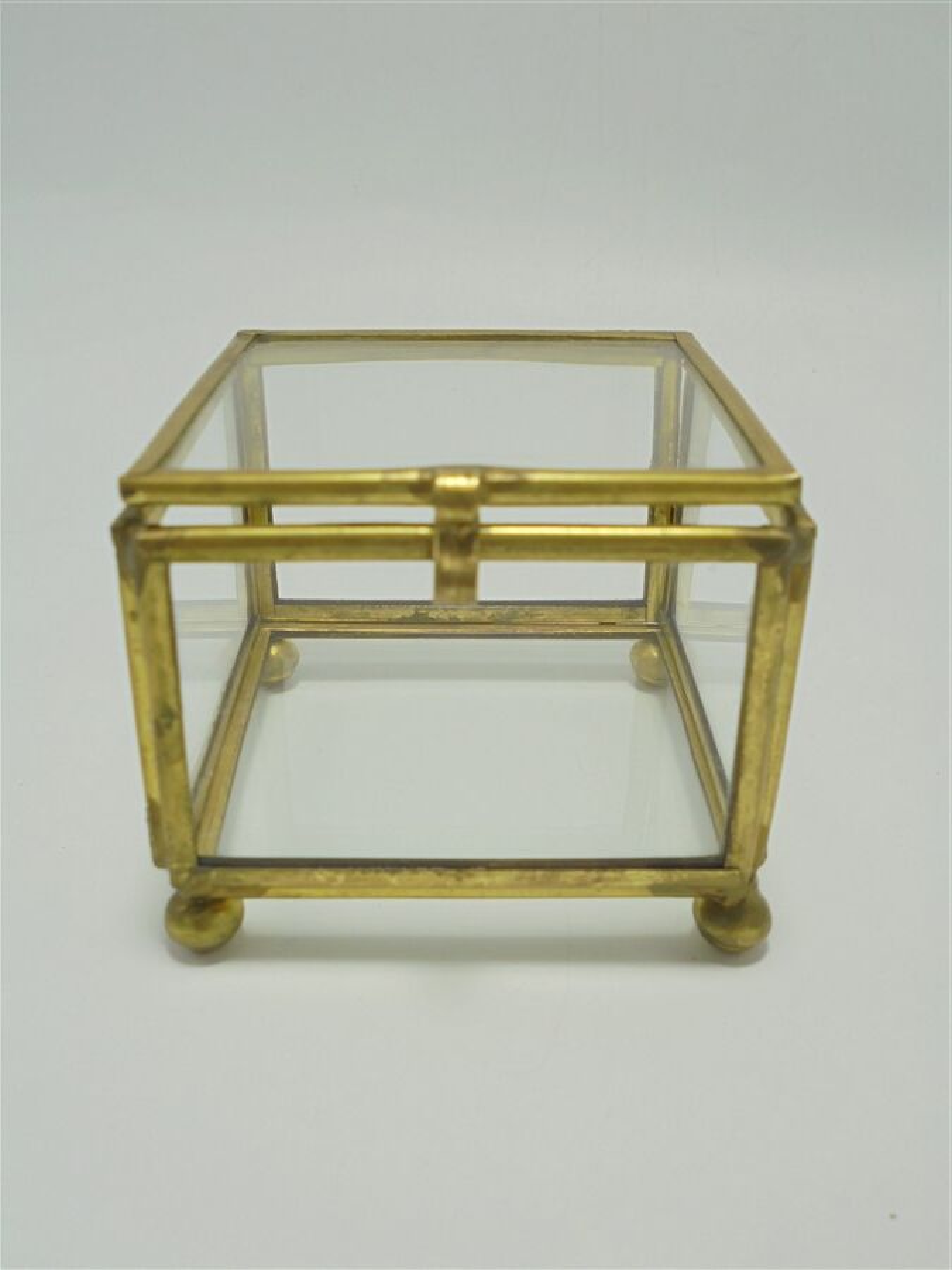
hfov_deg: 41.8
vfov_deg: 54.0
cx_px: 476
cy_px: 635
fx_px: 1247
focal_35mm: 34
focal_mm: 6.1
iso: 100
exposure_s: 1/80
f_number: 4
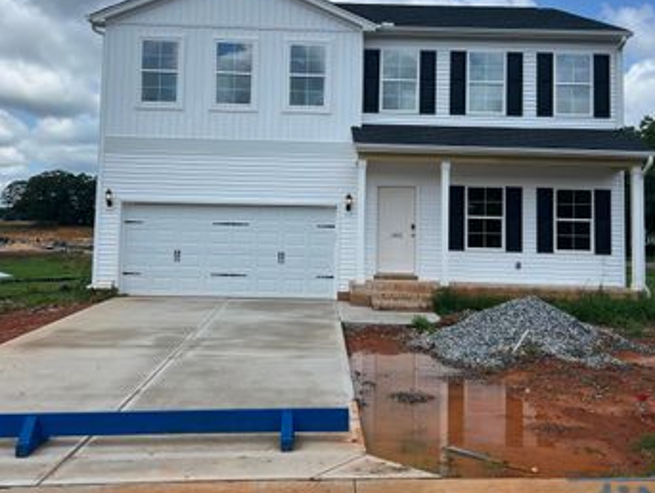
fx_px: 720
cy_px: 177
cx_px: 324
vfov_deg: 37.5
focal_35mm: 38
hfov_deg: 48.9
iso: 50
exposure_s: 1/6211
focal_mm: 5.7
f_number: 1.5
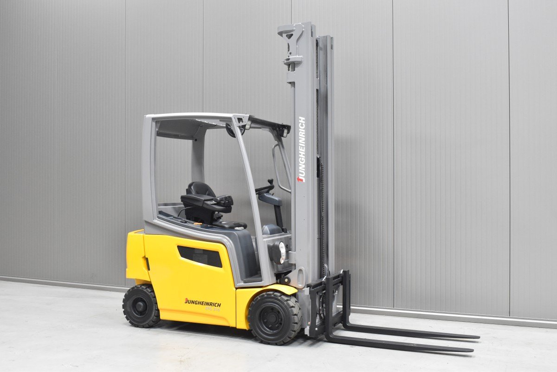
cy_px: 186
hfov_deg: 49.6
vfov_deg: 34.2
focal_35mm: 39
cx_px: 278
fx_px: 603
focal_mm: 26
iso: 1600
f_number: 7.1
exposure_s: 1/20
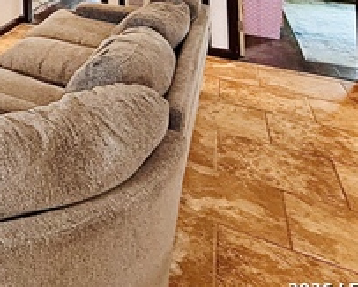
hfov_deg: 30.7
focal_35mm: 43
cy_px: -123
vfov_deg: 26.9
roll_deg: +0.7
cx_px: -136
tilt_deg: +2.5
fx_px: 456
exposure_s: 1/60
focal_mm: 2.22
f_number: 2.2
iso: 200
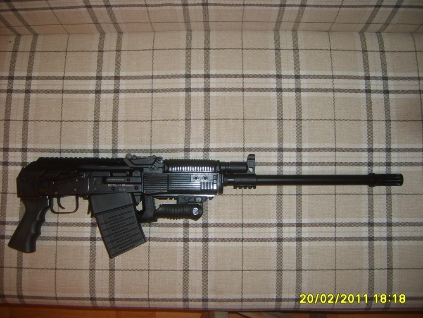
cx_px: 212
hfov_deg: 52.6
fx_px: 428
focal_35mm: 35
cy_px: 159
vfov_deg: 40.7
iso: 100
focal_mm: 5.8
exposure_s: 1/30
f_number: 2.8
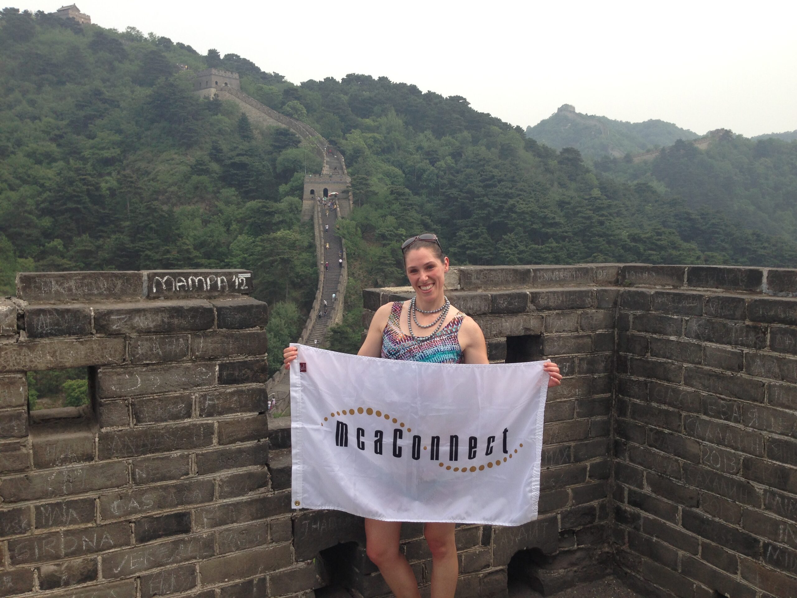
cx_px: 398
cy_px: 299
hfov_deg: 55.4
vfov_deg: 42.9
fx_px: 760
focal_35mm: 33
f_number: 2.4
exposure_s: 1/889
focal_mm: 4.13
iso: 50
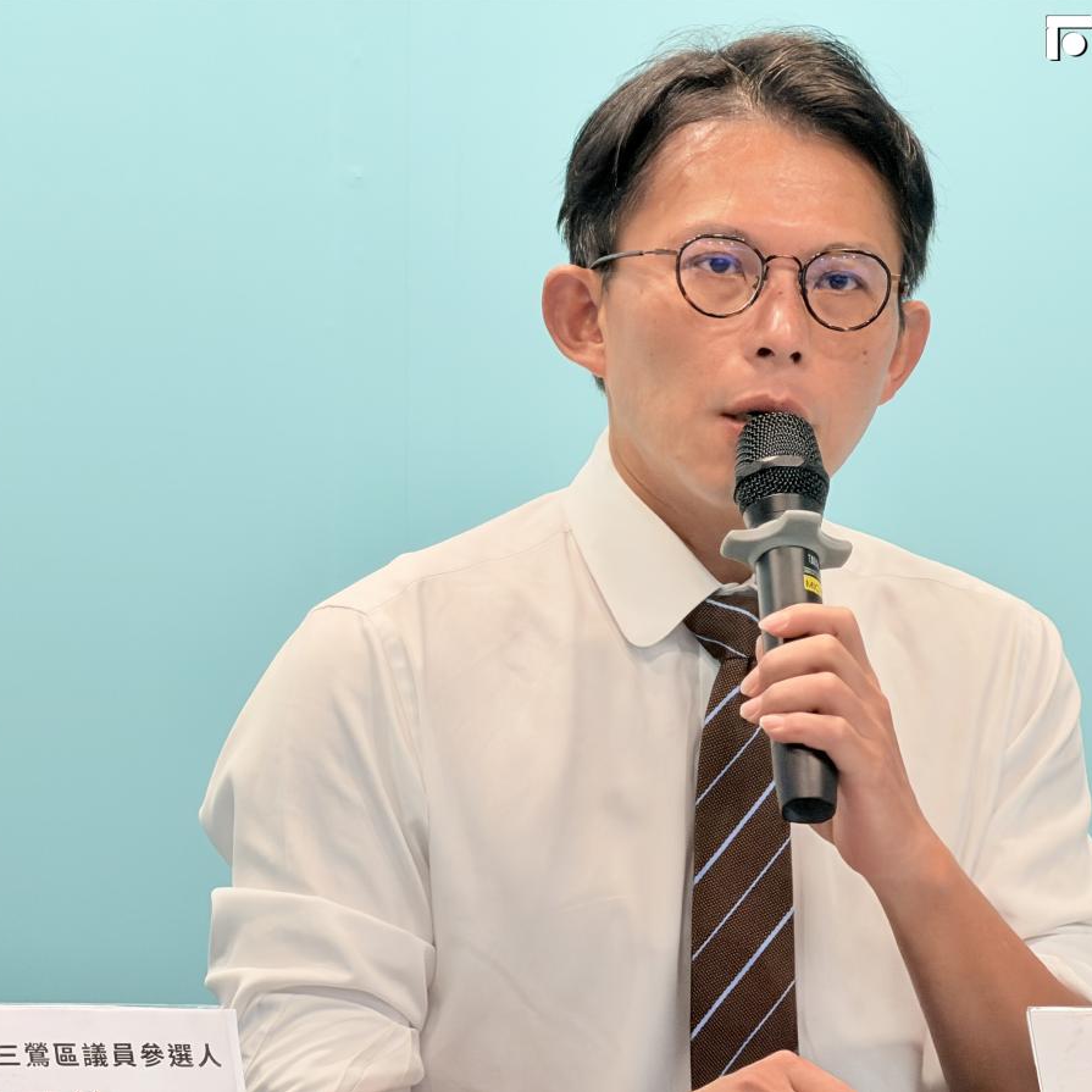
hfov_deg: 7.4
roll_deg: +0.0
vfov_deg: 7.4
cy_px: 545
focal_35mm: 237
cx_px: 695
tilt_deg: +2.0
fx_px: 8459
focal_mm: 16.89
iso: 250
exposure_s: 1/120
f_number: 2.8
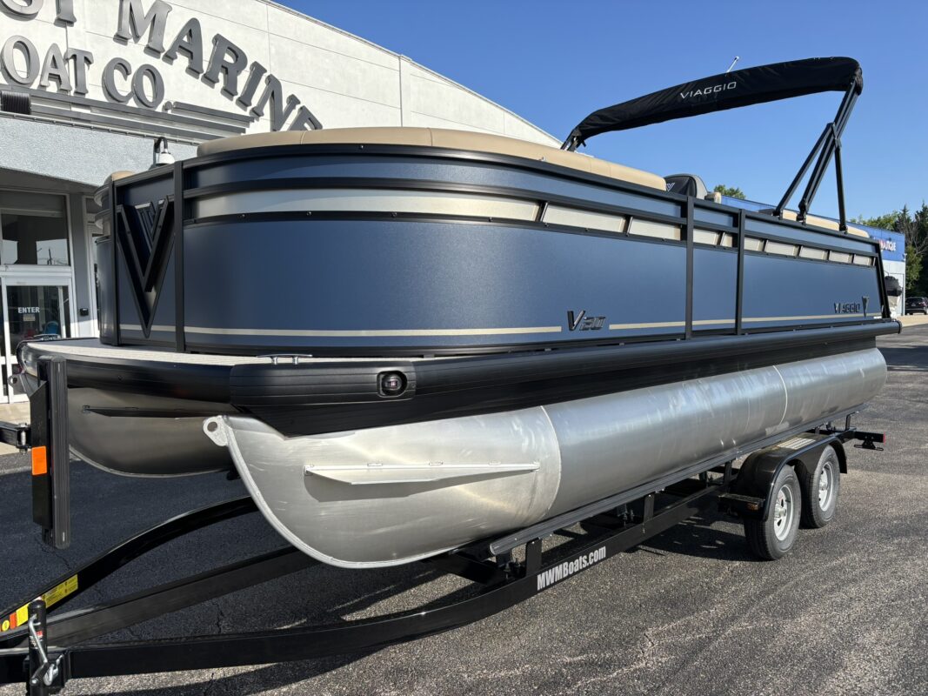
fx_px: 697
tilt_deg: -1.7
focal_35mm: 26
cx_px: 464
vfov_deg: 53.1
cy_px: 348
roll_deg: +1.1
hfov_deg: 67.3
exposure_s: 1/2342
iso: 50
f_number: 1.6
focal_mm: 5.96
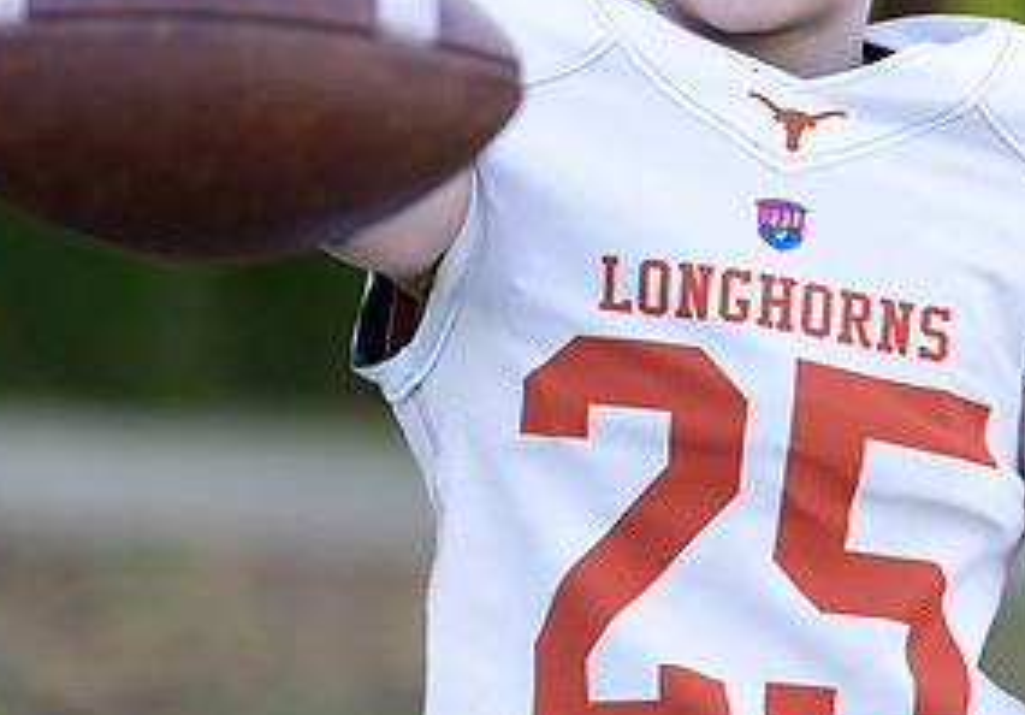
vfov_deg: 5.1
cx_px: 789
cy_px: 191
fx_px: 8086
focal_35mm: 280
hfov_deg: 7.2
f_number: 2.8
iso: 250
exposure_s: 1/400
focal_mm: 129
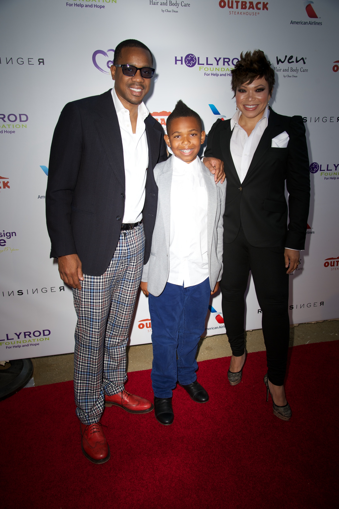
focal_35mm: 30
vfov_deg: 62.0
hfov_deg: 43.6
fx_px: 424
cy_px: 254
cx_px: 170
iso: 160
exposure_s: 1/160
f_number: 6.3
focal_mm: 30
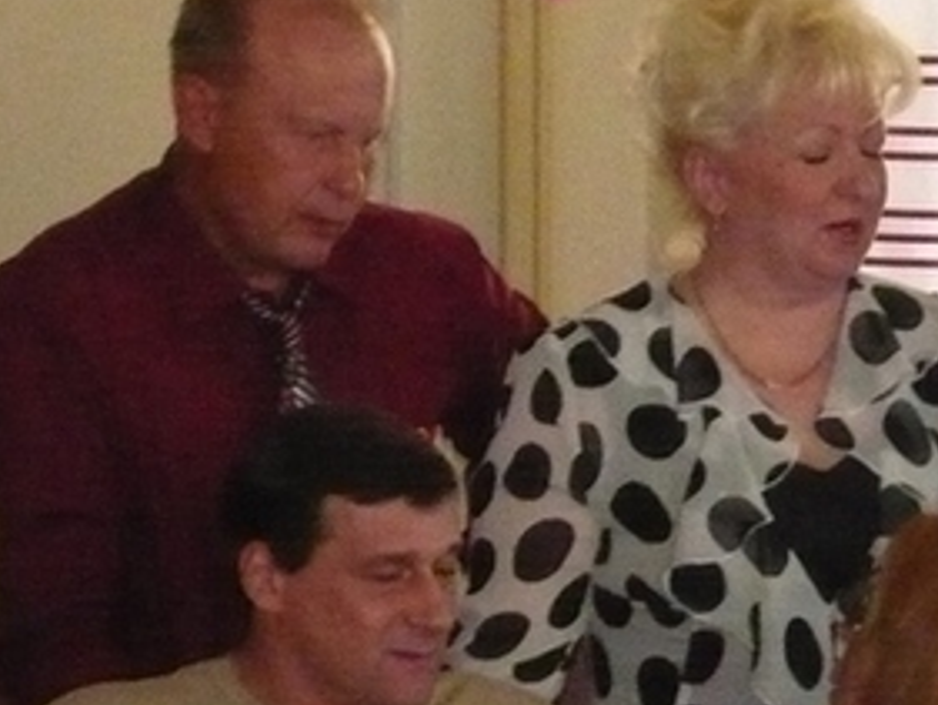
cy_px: 556
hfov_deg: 6.4
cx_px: 788
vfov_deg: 4.8
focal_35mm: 307
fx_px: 8322
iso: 1000
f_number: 5.1
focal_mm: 16.5
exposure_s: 1/60
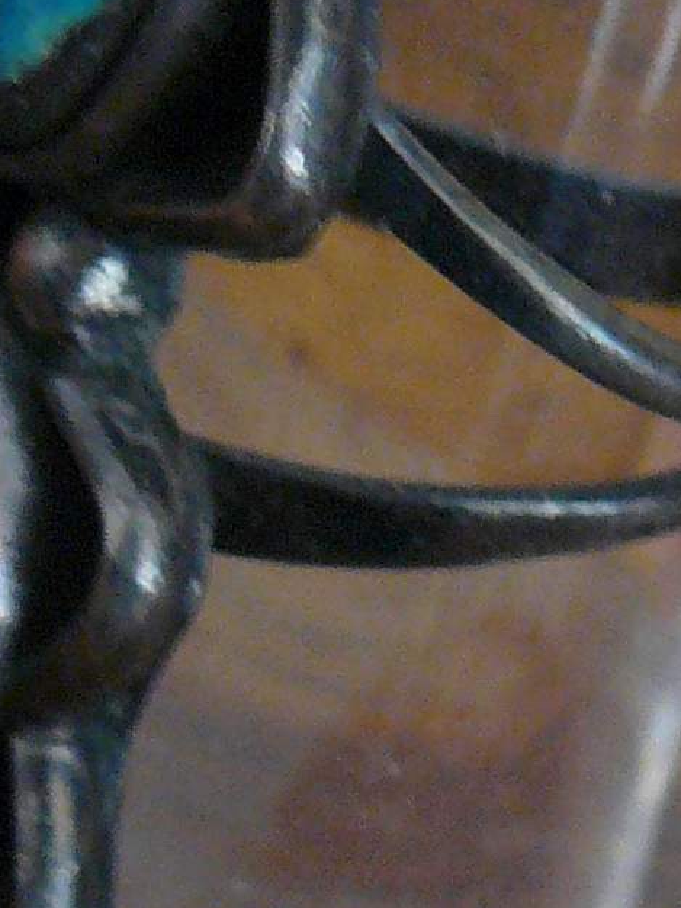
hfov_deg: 8.4
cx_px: 314
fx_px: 4641
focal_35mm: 177
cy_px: 434
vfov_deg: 11.2
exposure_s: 1/25
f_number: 2.8
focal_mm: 6
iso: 200
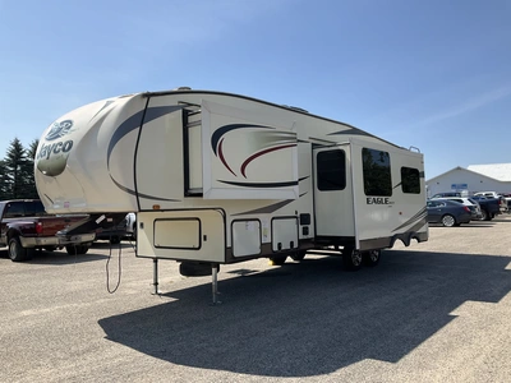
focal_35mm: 29
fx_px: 428
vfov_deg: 48.2
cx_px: 256
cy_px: 192
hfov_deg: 61.7
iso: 25
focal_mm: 3
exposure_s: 1/1912
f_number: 1.8
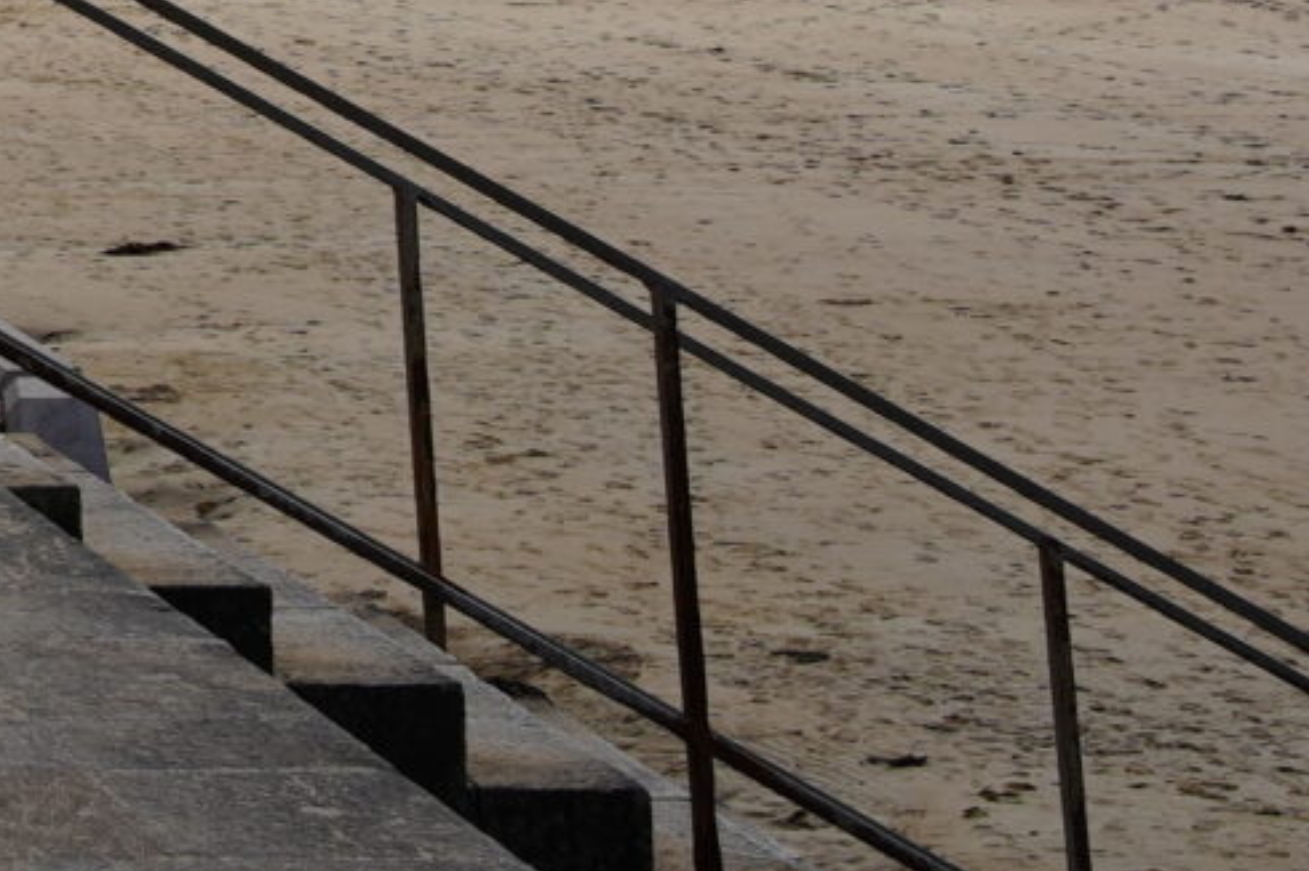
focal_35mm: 187
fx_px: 6782
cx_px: -1595
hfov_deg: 9.9
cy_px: -1148
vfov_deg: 7.0
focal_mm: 35.7
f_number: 10
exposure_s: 1/320
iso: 100
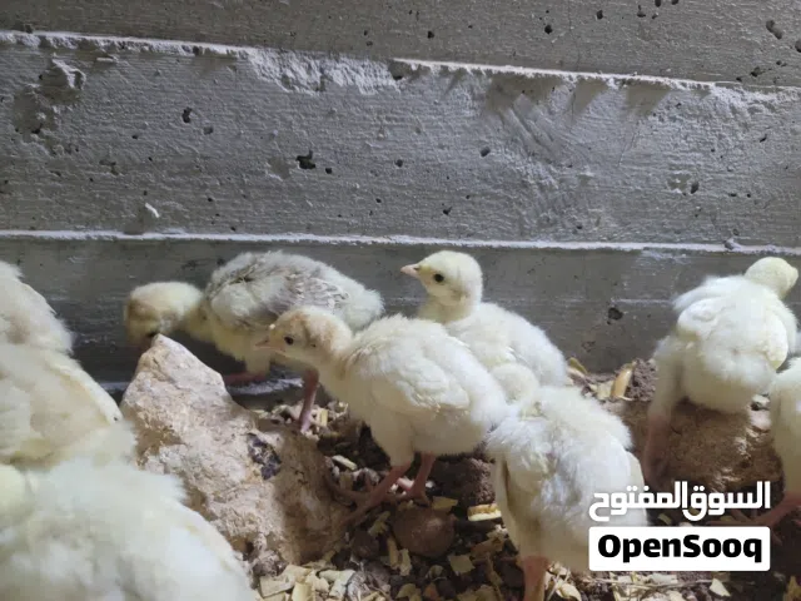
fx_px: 578
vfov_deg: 54.9
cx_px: 400
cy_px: 300
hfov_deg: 69.4
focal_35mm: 25
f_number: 1.8
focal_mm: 7
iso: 500
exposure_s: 1/50
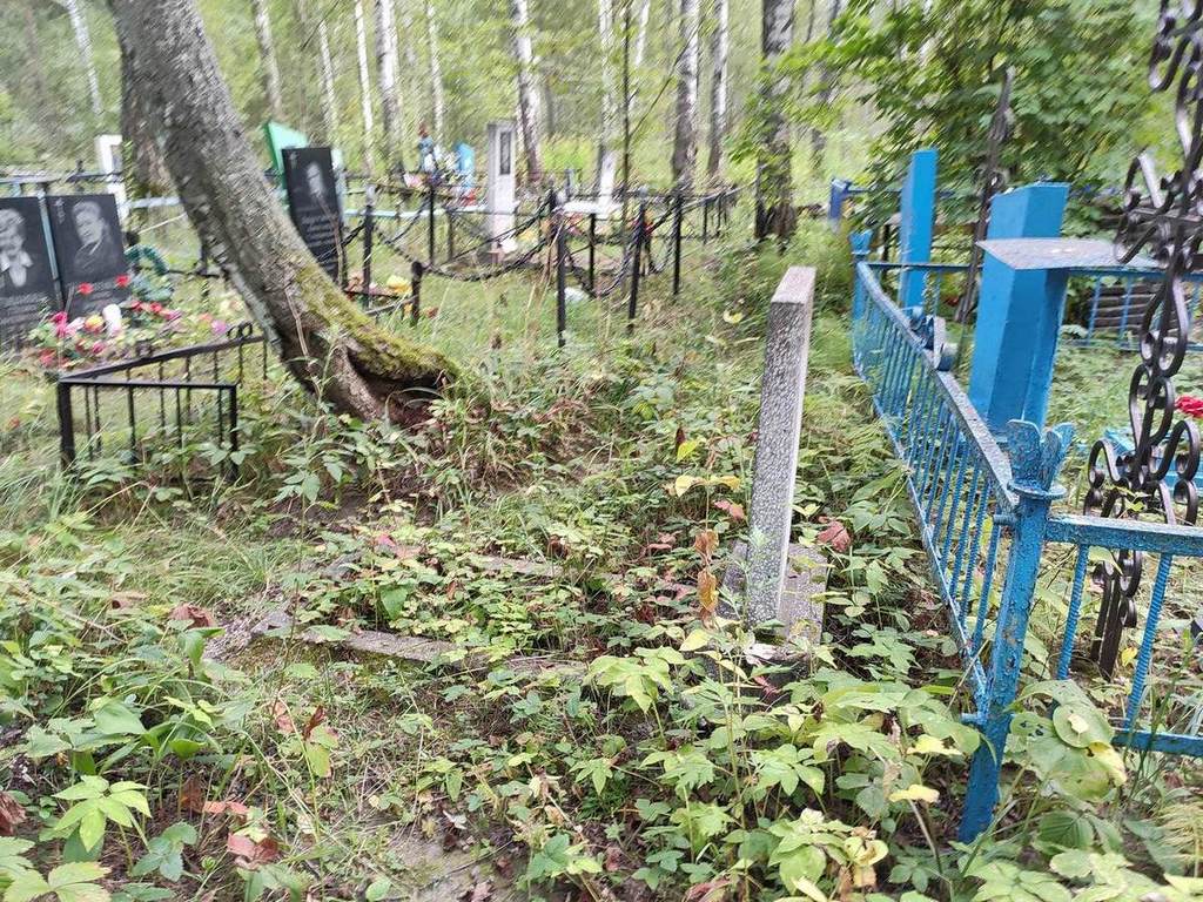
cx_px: 602
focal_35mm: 26
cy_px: 451
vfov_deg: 53.1
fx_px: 904
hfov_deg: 67.3
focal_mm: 4.77
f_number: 1.75
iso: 312
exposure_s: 1/60
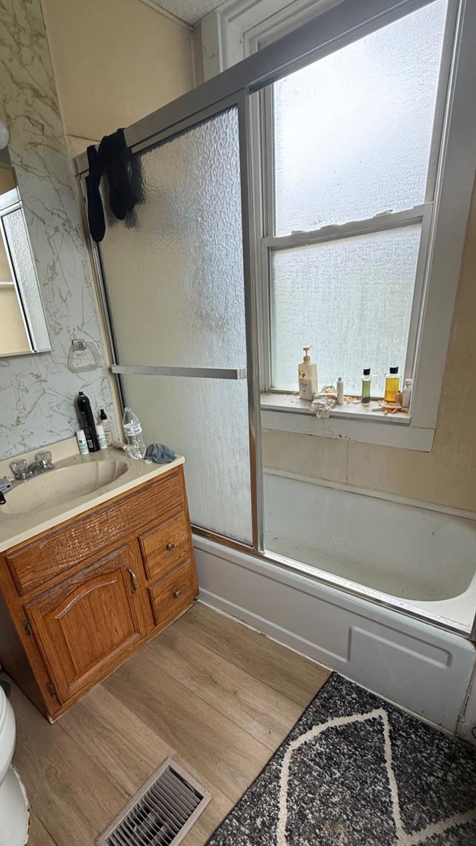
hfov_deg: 60.8
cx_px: 205
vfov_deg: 91.8
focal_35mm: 18
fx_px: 404
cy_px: 495
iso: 125
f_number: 2.2
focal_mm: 2.22
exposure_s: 1/99
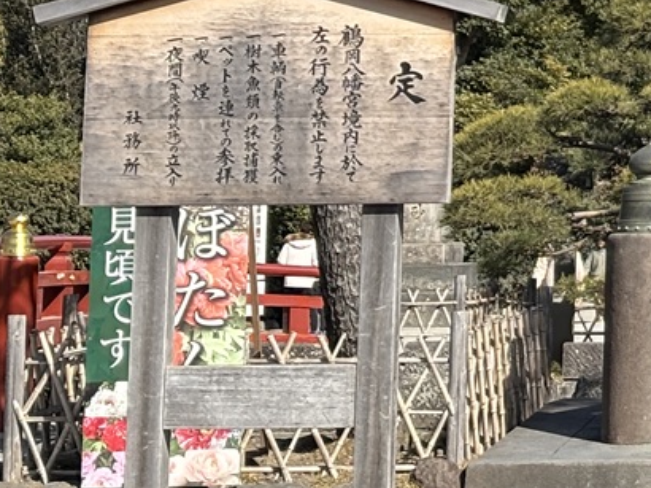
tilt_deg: +10.3
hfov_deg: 10.6
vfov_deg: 8.1
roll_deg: +0.3
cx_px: 1054
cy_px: -335
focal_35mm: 179
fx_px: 3364
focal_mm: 5.96
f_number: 1.6
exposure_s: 1/2193
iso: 40
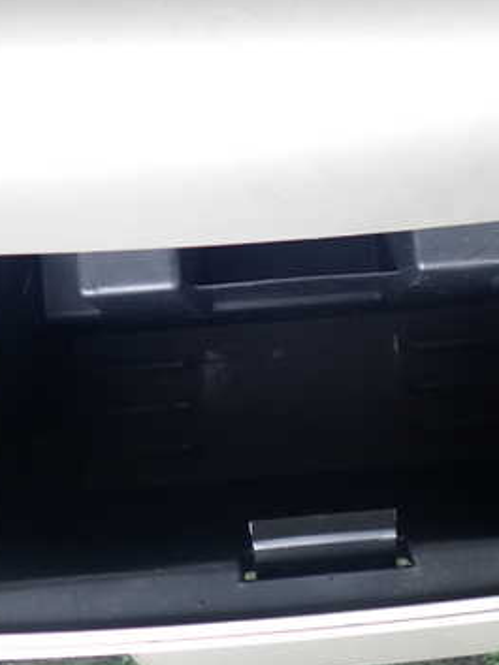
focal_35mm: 51
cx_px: 326
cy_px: 356
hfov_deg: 28.4
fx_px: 980
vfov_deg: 37.5
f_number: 2.3
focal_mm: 5.4
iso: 200
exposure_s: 1/40
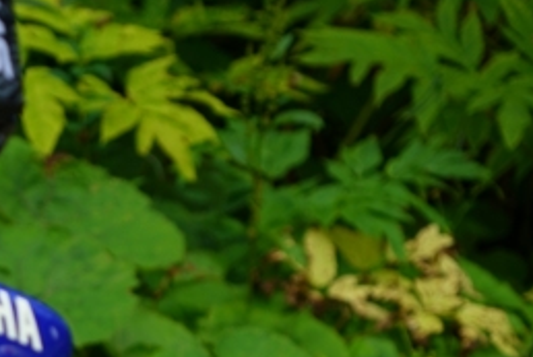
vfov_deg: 2.5
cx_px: -167
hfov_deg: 3.7
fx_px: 8172
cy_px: 520
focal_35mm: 551
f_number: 6.7
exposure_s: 1/250
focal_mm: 178
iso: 100
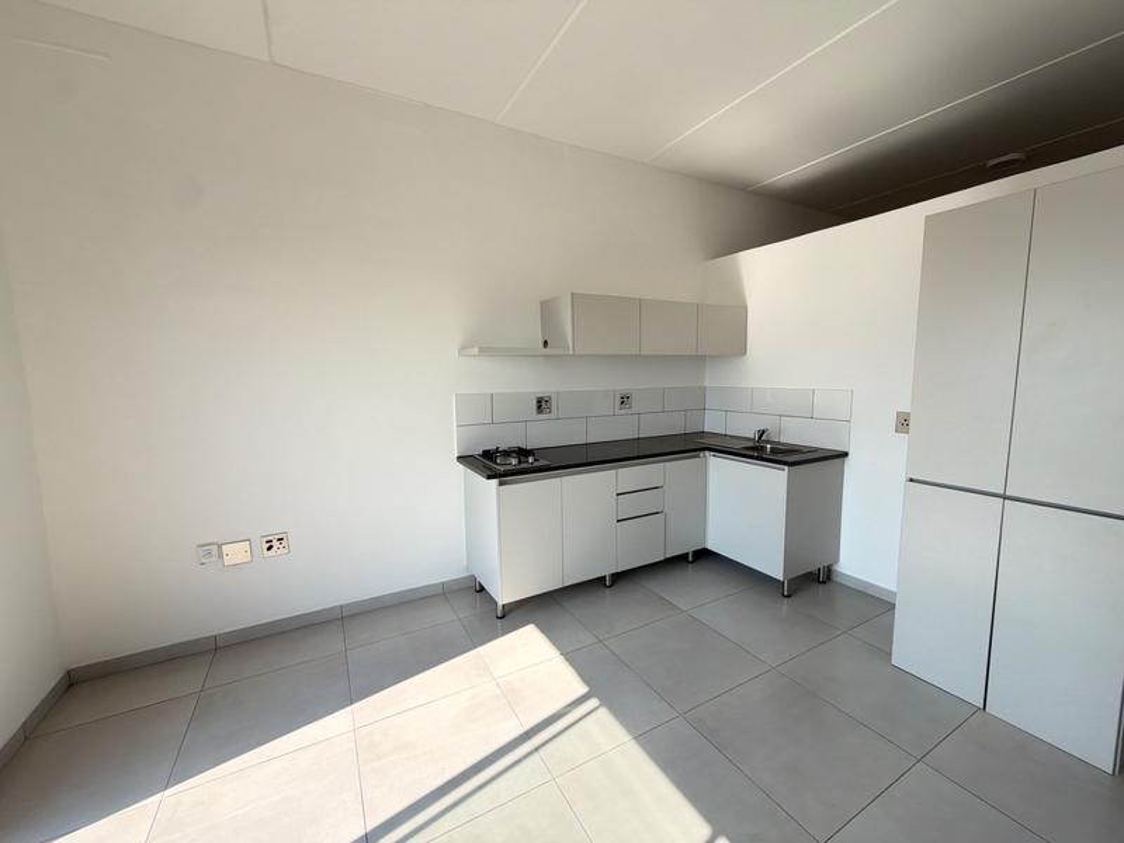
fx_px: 455
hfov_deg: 102.1
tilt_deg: -7.4
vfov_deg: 85.7
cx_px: 562
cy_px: 422
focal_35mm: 14
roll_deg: +2.0
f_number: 2.2
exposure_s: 1/502
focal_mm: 2.22
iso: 50
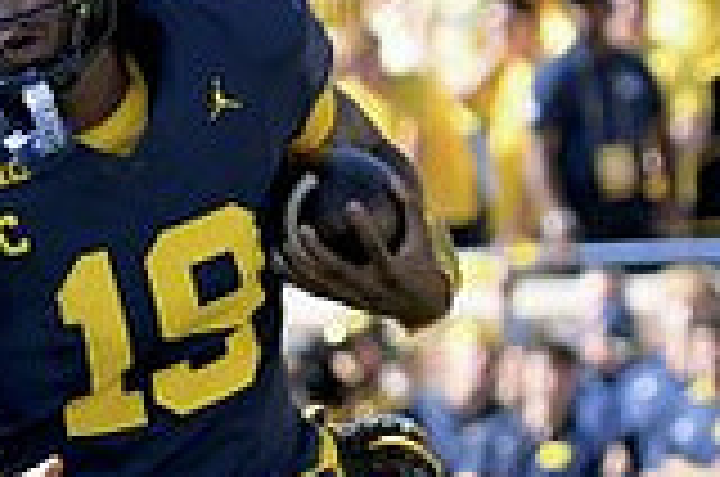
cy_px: 518
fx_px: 11976
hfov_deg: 3.4
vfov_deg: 2.3
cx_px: -54
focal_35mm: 600
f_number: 2.8
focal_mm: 110
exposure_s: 1/1600
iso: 320
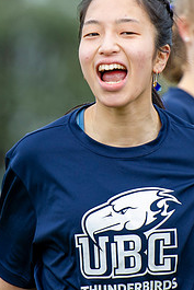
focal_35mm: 620
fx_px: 5005
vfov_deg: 3.3
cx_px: 108
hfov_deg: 2.2
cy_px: 78
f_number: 2.8
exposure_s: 1/1250
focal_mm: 200
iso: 400
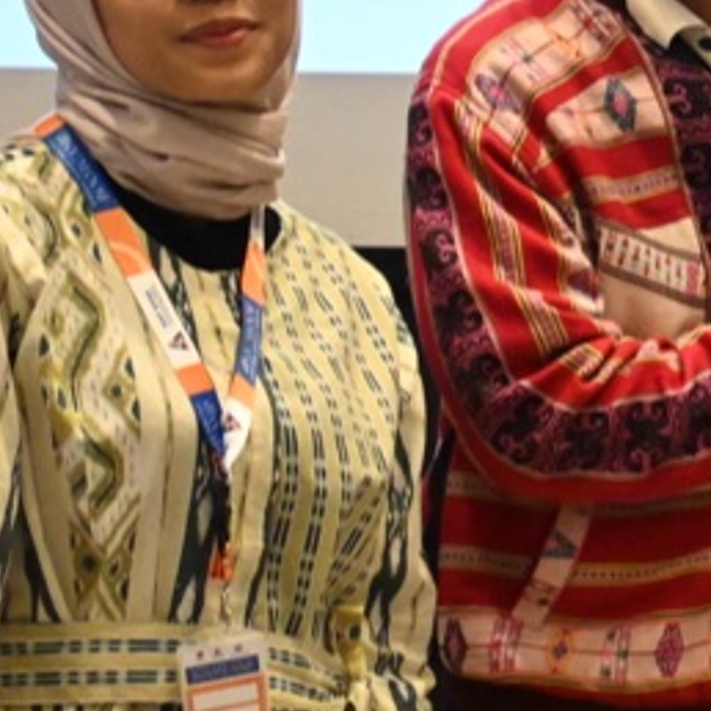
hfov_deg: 8.4
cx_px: 1998
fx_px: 4221
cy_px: 223
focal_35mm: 182
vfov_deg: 9.6
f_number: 4.2
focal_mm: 23
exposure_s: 1/125
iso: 3200
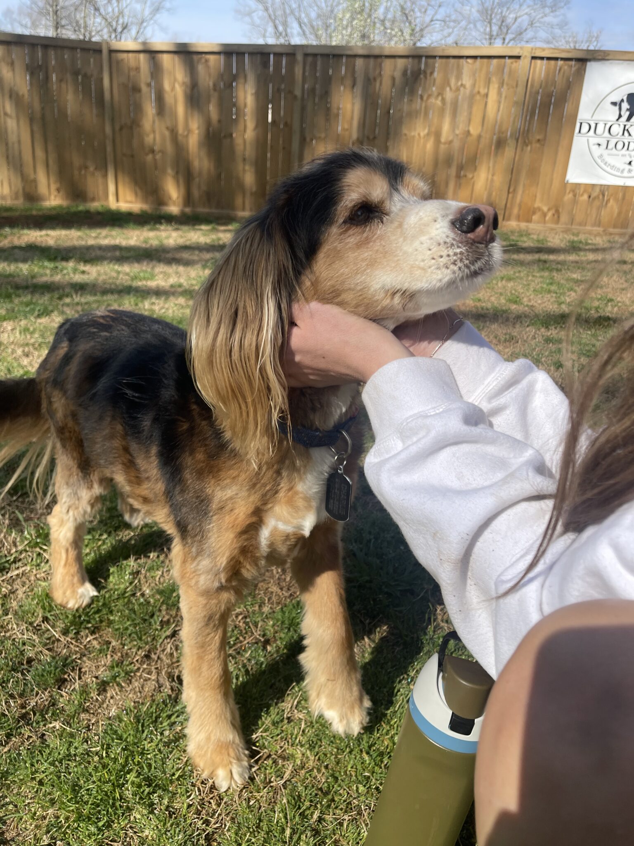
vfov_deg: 69.4
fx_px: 611
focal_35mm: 25
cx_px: 317
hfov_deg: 54.9
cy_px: 423
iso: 32
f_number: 1.6
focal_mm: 5.1
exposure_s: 1/2049
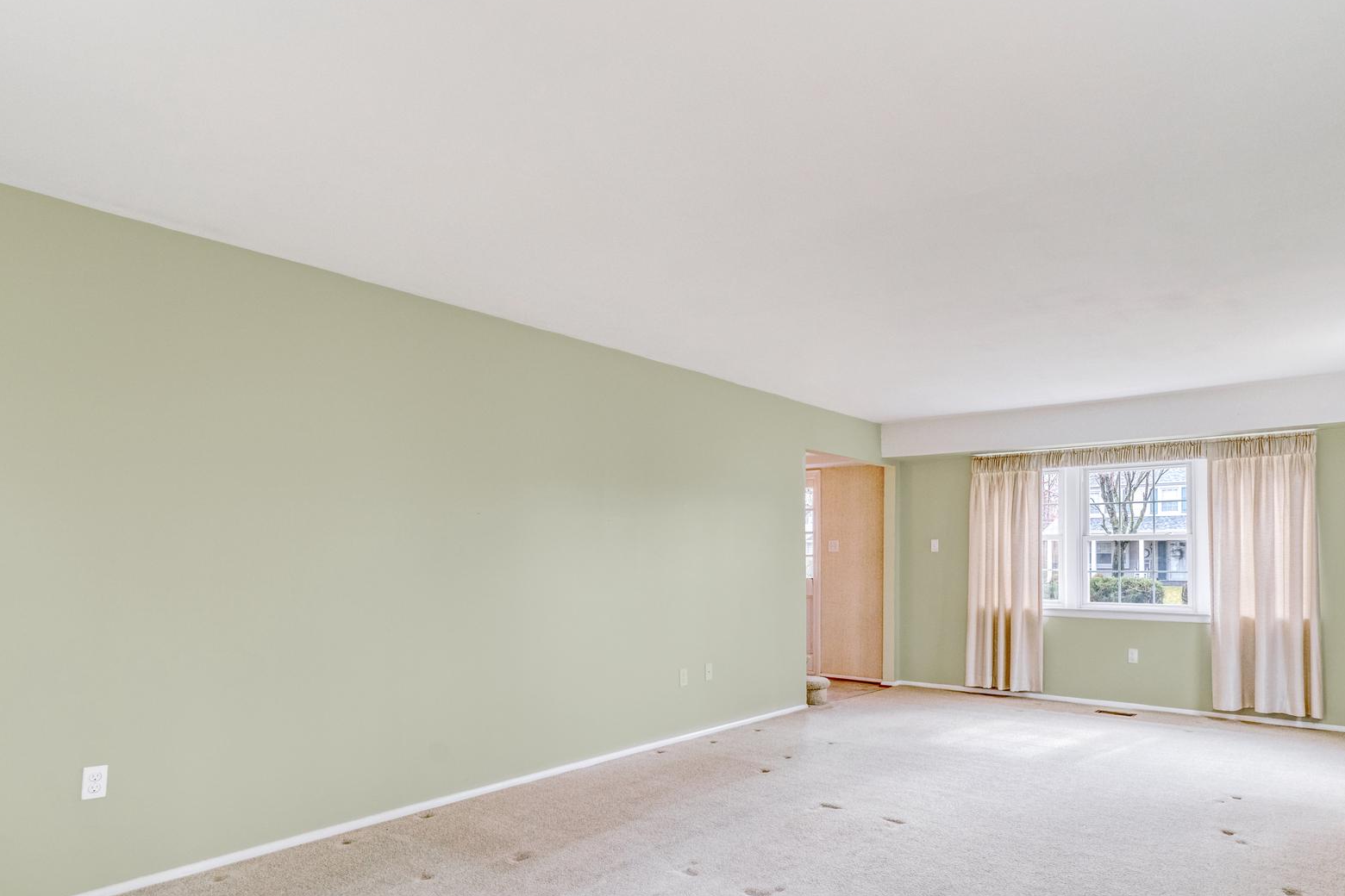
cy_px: 562
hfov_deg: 80.8
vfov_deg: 58.7
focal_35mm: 21
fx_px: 785
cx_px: 758
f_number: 7.1
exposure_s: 1/160
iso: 1250
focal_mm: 16
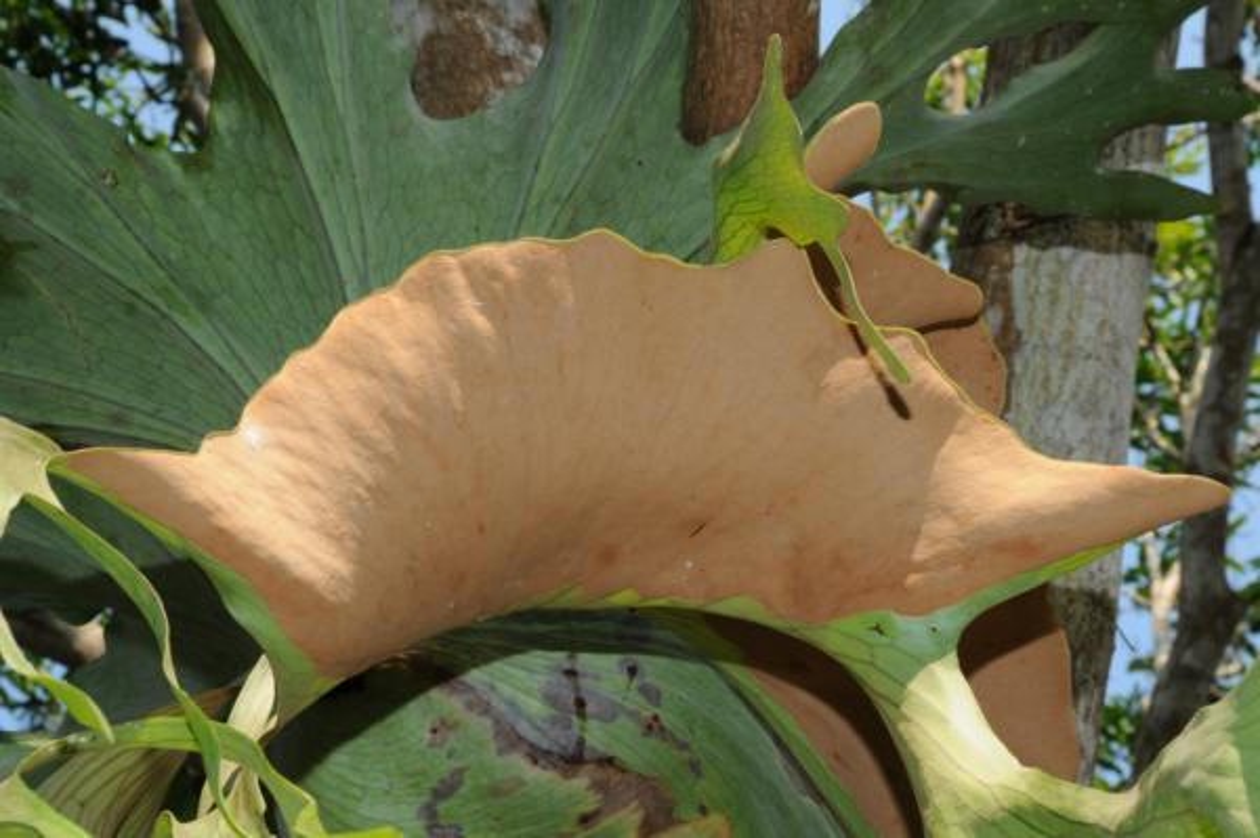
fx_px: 3672
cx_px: 630
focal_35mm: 105
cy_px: 419
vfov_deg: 13.0
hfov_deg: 19.5
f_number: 14
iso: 200
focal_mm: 70
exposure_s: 1/60
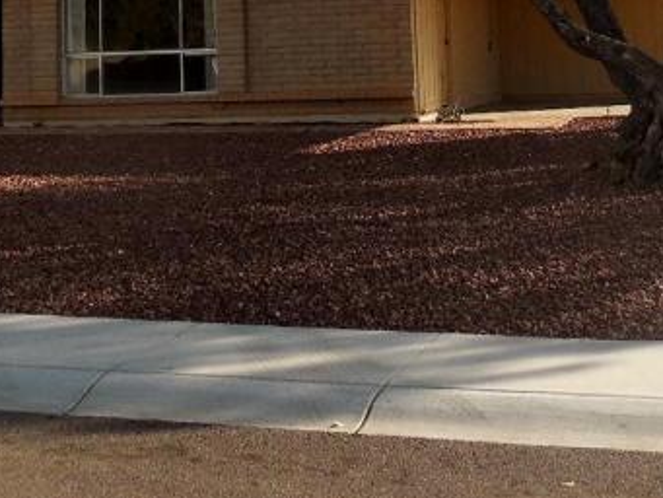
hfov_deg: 26.0
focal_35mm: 75
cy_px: -126
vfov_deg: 18.5
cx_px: 331
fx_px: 1437
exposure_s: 1/800
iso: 125
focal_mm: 4.5
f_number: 3.1
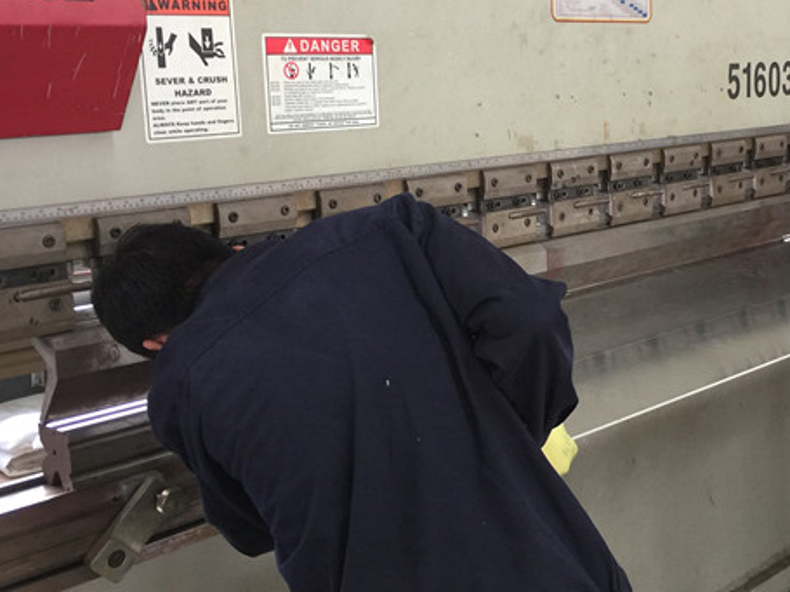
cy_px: 253
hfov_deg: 36.4
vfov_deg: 28.5
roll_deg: +0.0
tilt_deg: -10.1
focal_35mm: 51
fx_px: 1164
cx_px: 615
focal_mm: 4.15
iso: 40
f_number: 2.2
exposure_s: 1/17
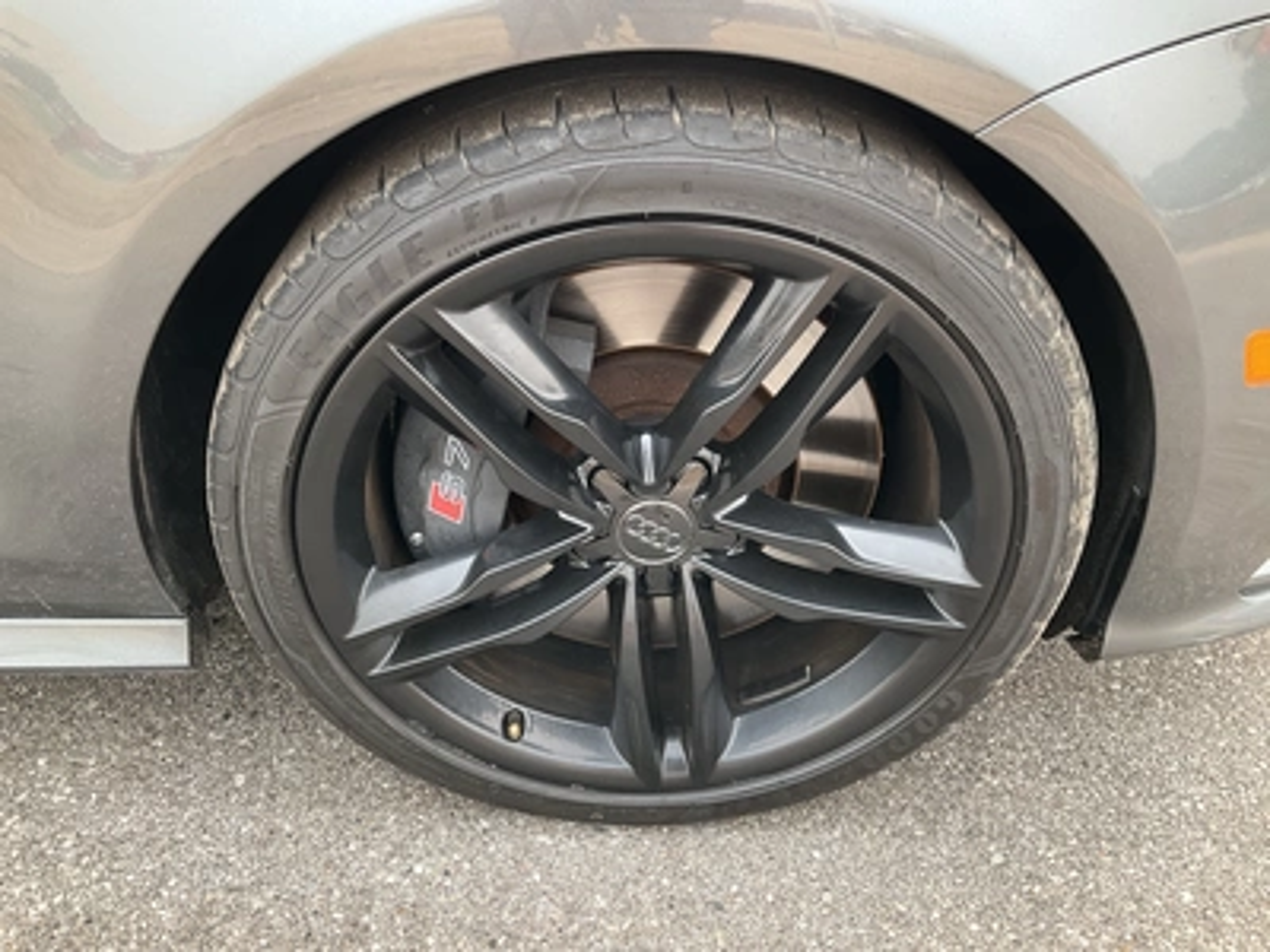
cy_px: 476
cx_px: 635
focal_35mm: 29
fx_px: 1064
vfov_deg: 48.2
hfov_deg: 61.7
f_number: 1.8
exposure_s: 1/122
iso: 32
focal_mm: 3
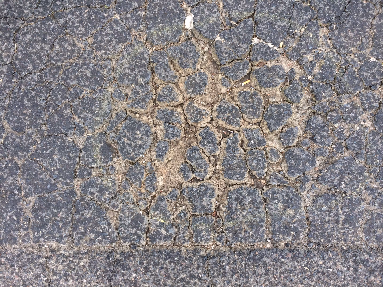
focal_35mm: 29
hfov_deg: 61.7
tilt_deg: -86.4
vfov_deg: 48.2
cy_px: 144
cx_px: 192
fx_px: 321
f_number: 2.2
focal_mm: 4.15
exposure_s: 1/351
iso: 32
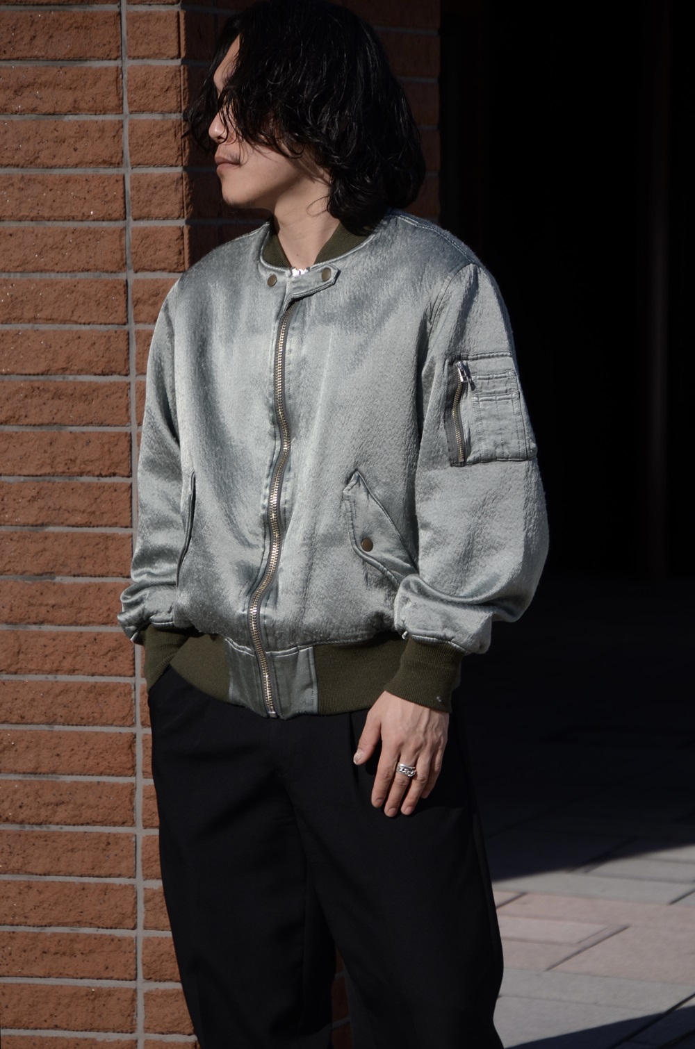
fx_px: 4363
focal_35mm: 150
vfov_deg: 13.7
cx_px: 348
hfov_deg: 9.1
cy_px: 524
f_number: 5.6
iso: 160
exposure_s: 1/1600
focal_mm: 100
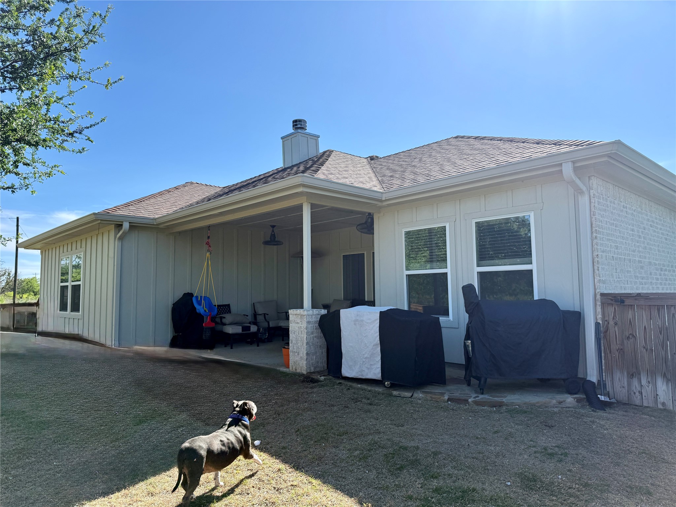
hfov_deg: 71.6
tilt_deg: +5.6
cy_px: 254
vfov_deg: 56.8
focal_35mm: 24
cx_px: 338
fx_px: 469
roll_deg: +0.0
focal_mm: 6.76
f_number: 1.78
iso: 80
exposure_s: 1/3953
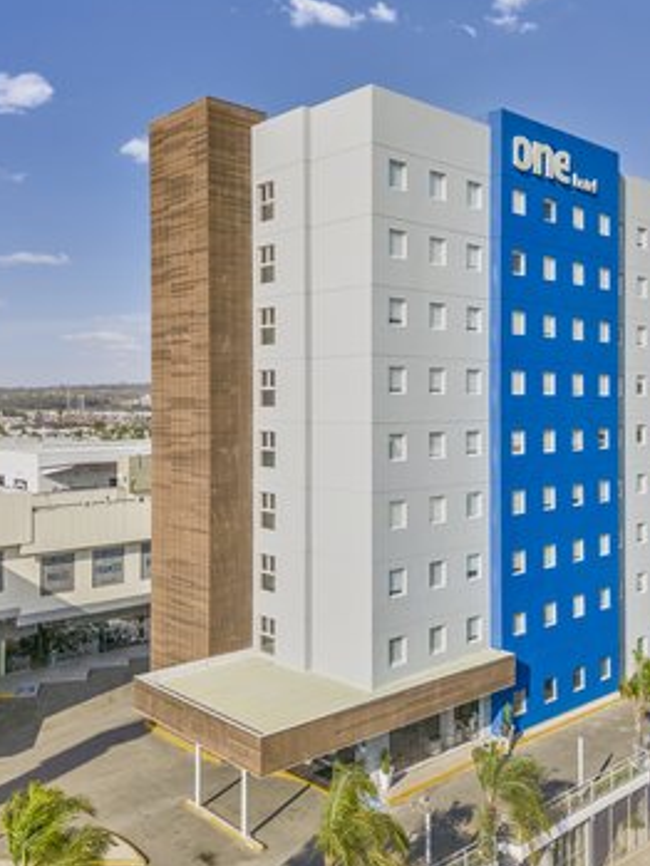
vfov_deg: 55.3
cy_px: 424
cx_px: 370
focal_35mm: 33
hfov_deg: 42.9
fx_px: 826
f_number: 1.7
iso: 100
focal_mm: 6.72
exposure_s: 1/50
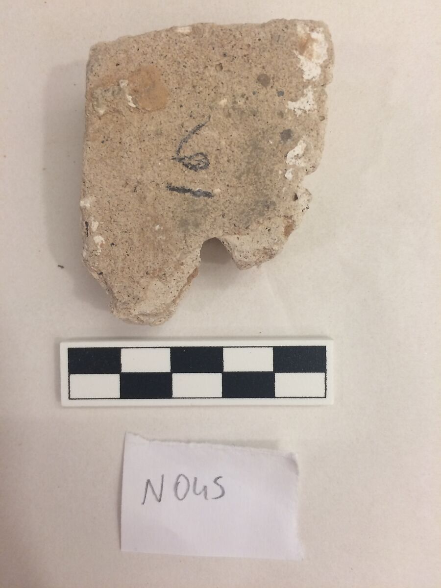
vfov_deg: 61.7
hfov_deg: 48.2
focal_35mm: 29
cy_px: 294
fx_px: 493
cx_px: 220
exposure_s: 1/30
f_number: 2.2
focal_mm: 4.15
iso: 80
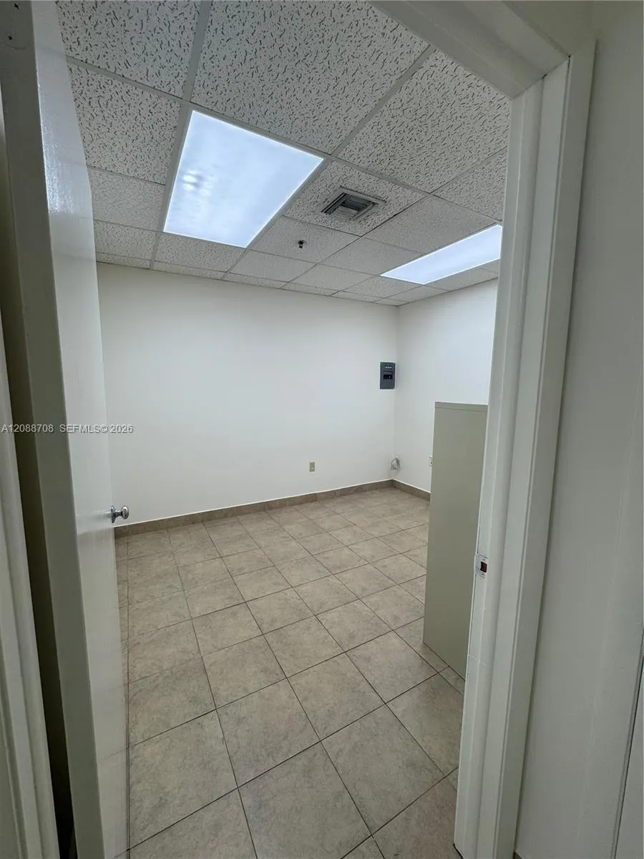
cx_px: 322
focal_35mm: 14
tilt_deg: -7.8
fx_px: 347
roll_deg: +0.4
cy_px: 430
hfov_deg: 85.7
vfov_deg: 102.1
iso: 50
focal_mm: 2.22
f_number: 2.2
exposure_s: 1/120
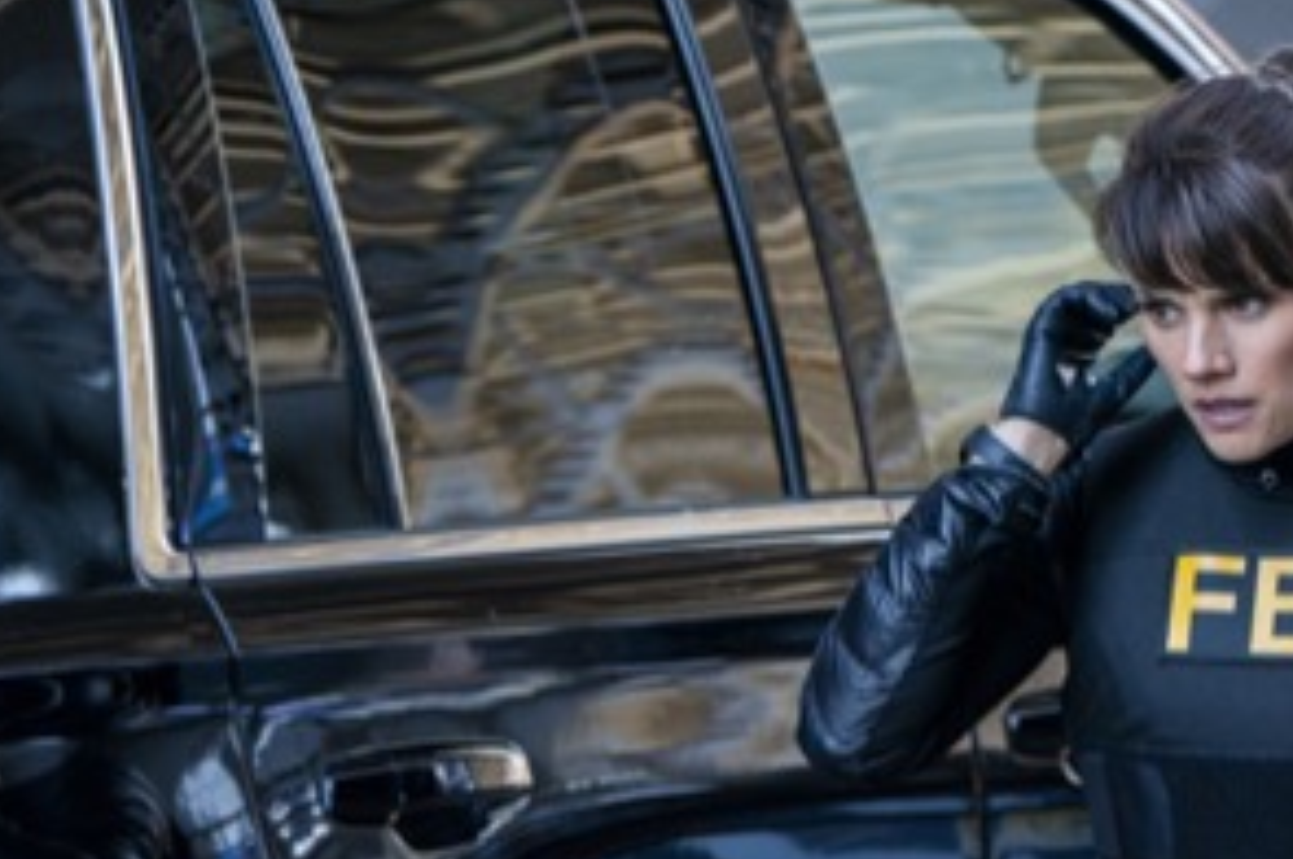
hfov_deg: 6.3
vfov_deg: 4.2
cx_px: 925
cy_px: 699
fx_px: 11803
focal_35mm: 329
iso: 2000
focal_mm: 194
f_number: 5.6
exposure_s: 1/250
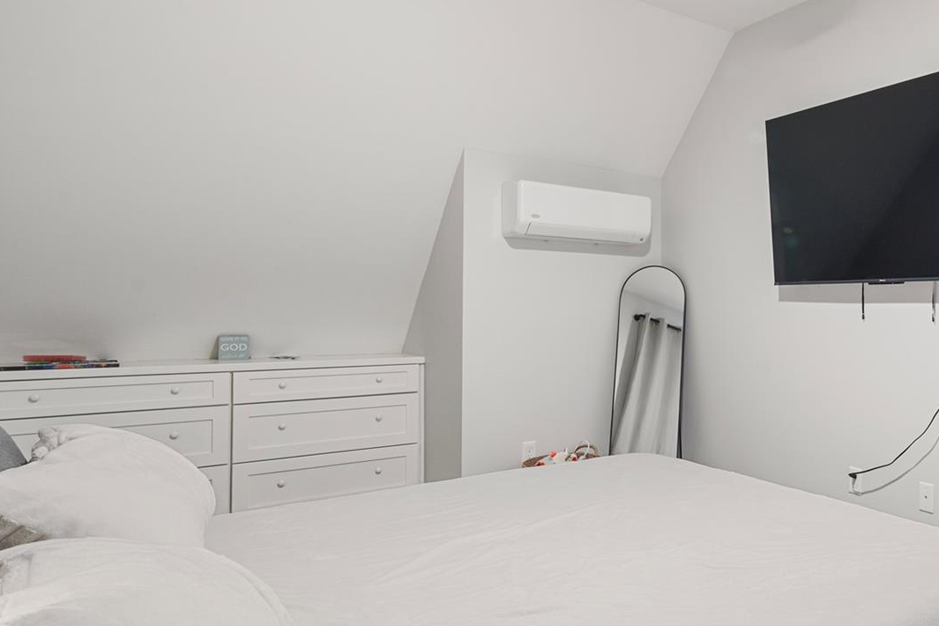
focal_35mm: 25
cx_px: 822
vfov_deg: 51.2
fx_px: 652
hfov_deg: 61.8
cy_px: 339
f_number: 9
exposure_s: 1.6
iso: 250
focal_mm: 13
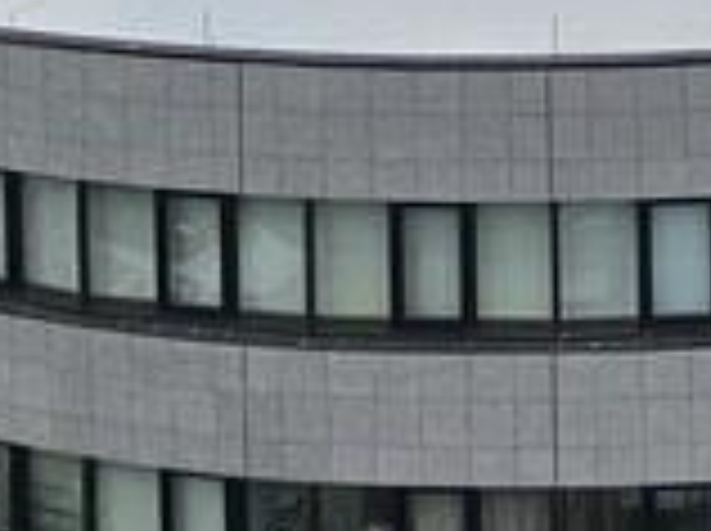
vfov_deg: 11.4
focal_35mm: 99
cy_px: -878
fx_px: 2030
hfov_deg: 18.4
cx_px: 945
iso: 50
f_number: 2.2
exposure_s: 1/1641
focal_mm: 2.2
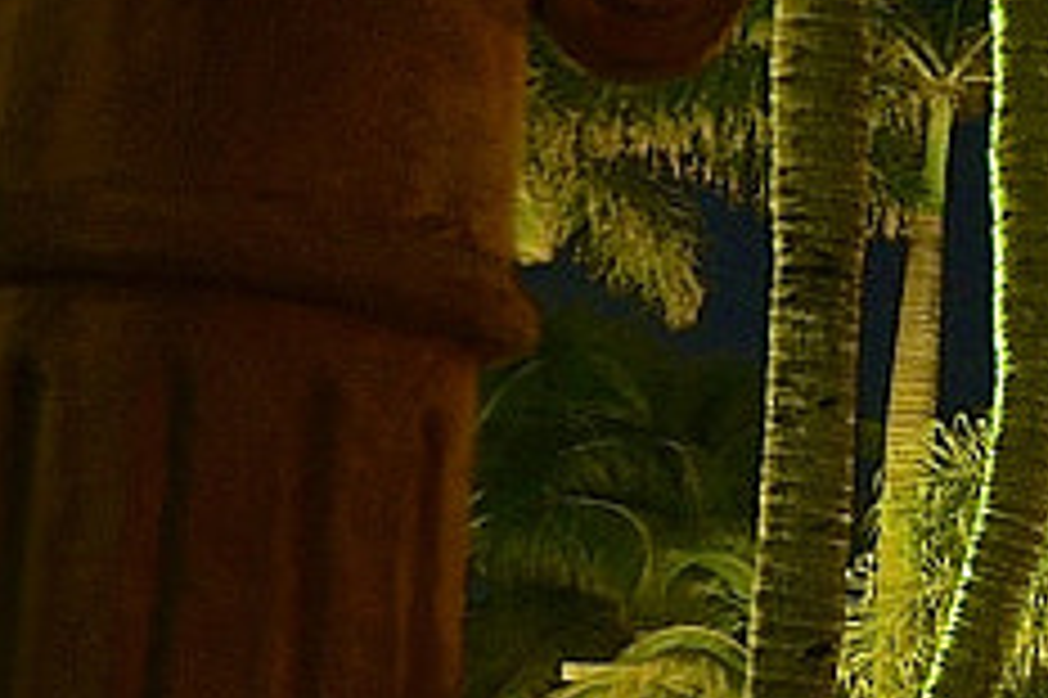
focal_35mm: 110
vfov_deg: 12.1
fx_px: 3200
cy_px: 858
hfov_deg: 10.8
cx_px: 3292
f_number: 4
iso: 250
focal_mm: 16
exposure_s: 30
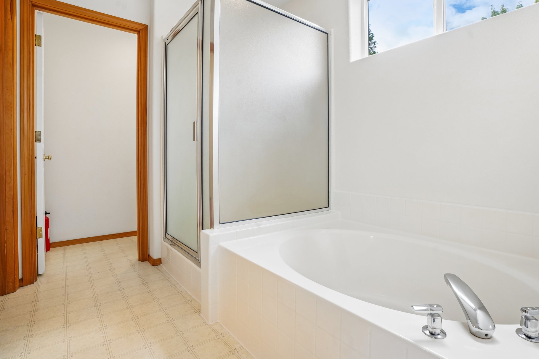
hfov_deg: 89.8
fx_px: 269
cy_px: 159
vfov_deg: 67.2
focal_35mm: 18
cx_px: 295
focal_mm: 16
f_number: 8
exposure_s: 1/30
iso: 400
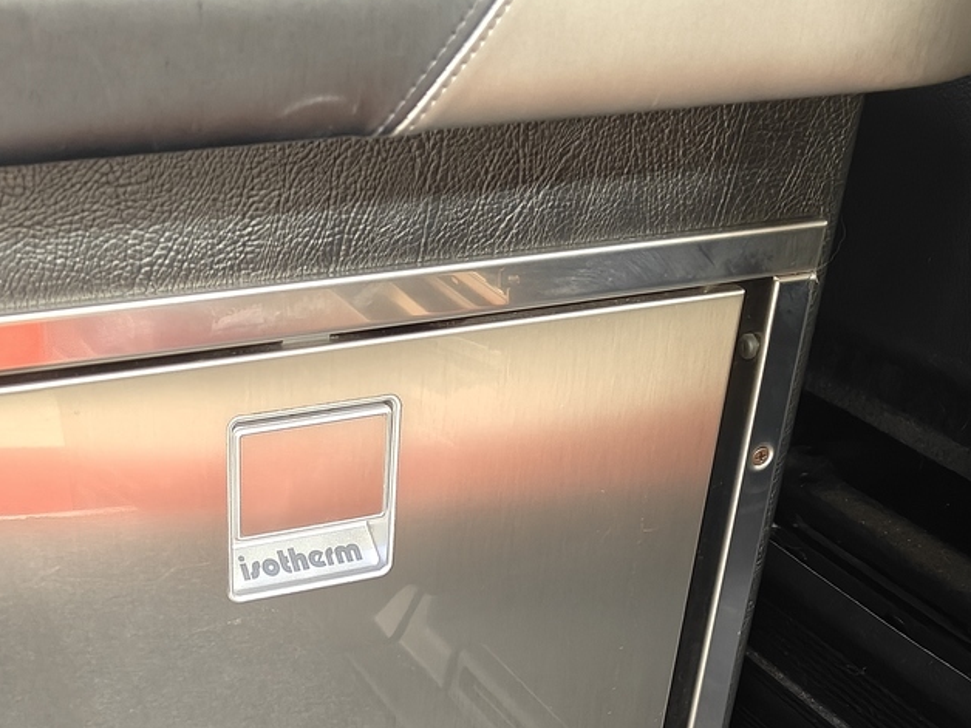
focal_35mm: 55
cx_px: 269
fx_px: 1543
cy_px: 740
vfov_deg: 25.2
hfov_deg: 34.4
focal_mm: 5.59
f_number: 1.8
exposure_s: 1/20
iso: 500
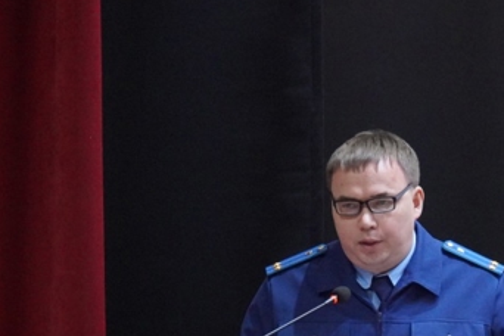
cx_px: 410
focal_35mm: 394
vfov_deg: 3.5
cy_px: 308
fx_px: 5516
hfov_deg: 5.2
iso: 6400
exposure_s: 1/60
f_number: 5.6
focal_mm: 120
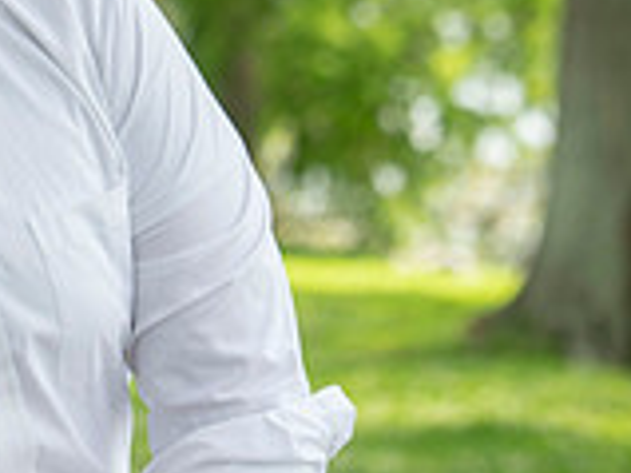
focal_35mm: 358
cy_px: -60
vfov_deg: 4.1
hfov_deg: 5.5
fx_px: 6521
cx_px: -175
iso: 125
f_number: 5.6
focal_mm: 102
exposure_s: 1/125
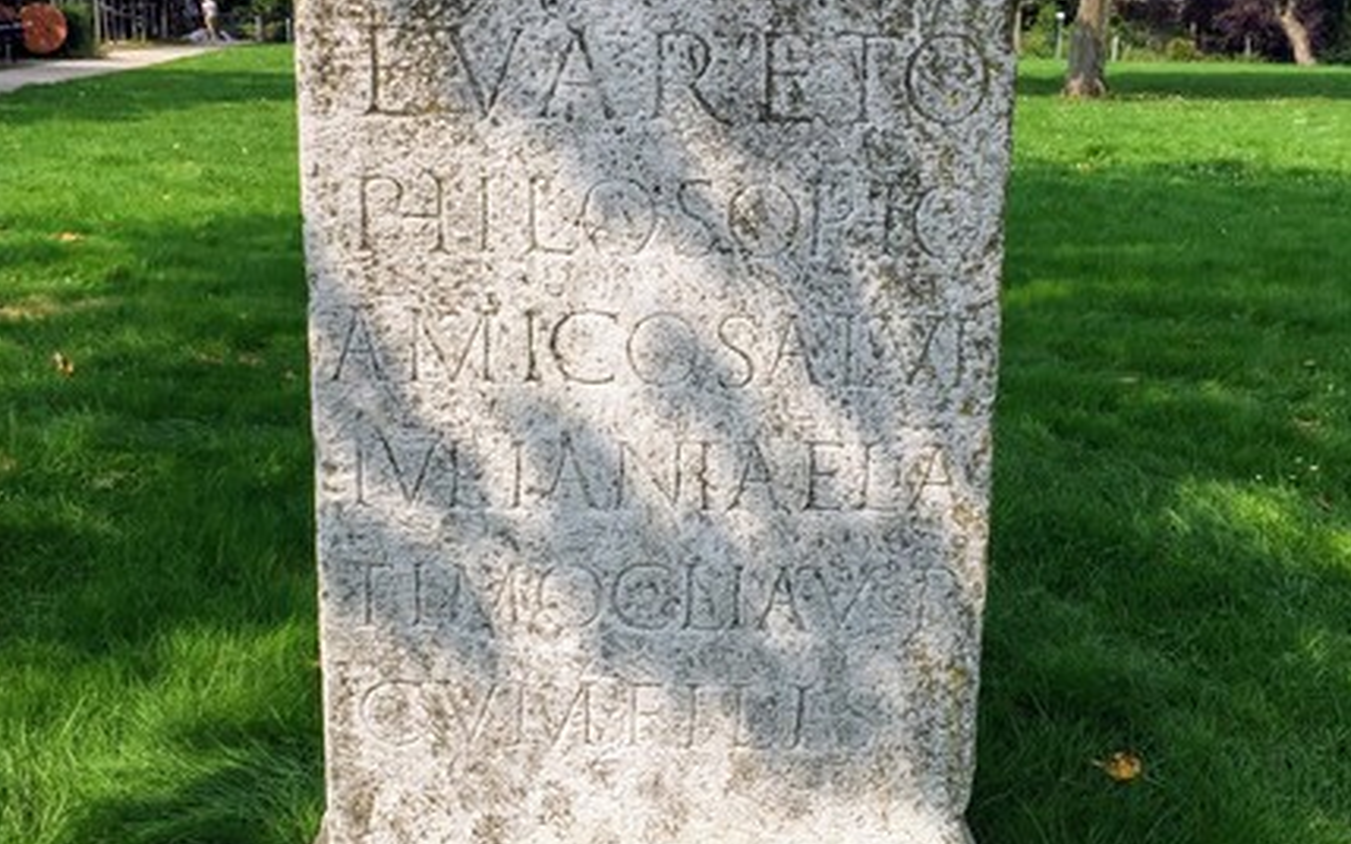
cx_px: 664
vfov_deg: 30.5
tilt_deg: -12.5
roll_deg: -0.2
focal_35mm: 42
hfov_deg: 47.2
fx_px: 1546
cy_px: 381
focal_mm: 4.15
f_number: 2.2
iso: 32
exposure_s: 1/1522
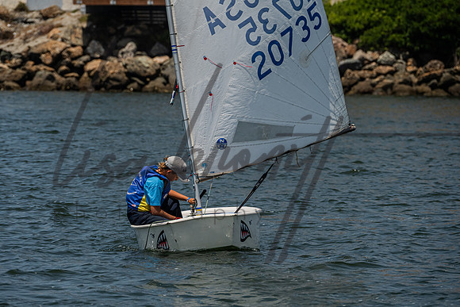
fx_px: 4281
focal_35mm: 335
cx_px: 207
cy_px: 161
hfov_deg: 6.2
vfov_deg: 4.1
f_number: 8
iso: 320
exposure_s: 1/1600
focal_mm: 260
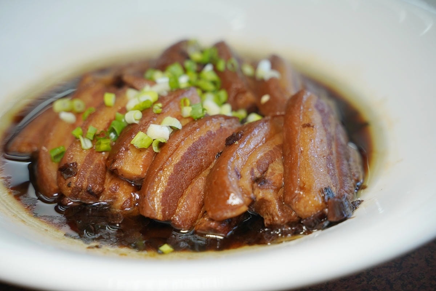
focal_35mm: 75
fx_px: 908
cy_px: 146
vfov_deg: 18.2
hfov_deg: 27.0
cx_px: 218
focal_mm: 75
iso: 200
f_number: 4
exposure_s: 1/80
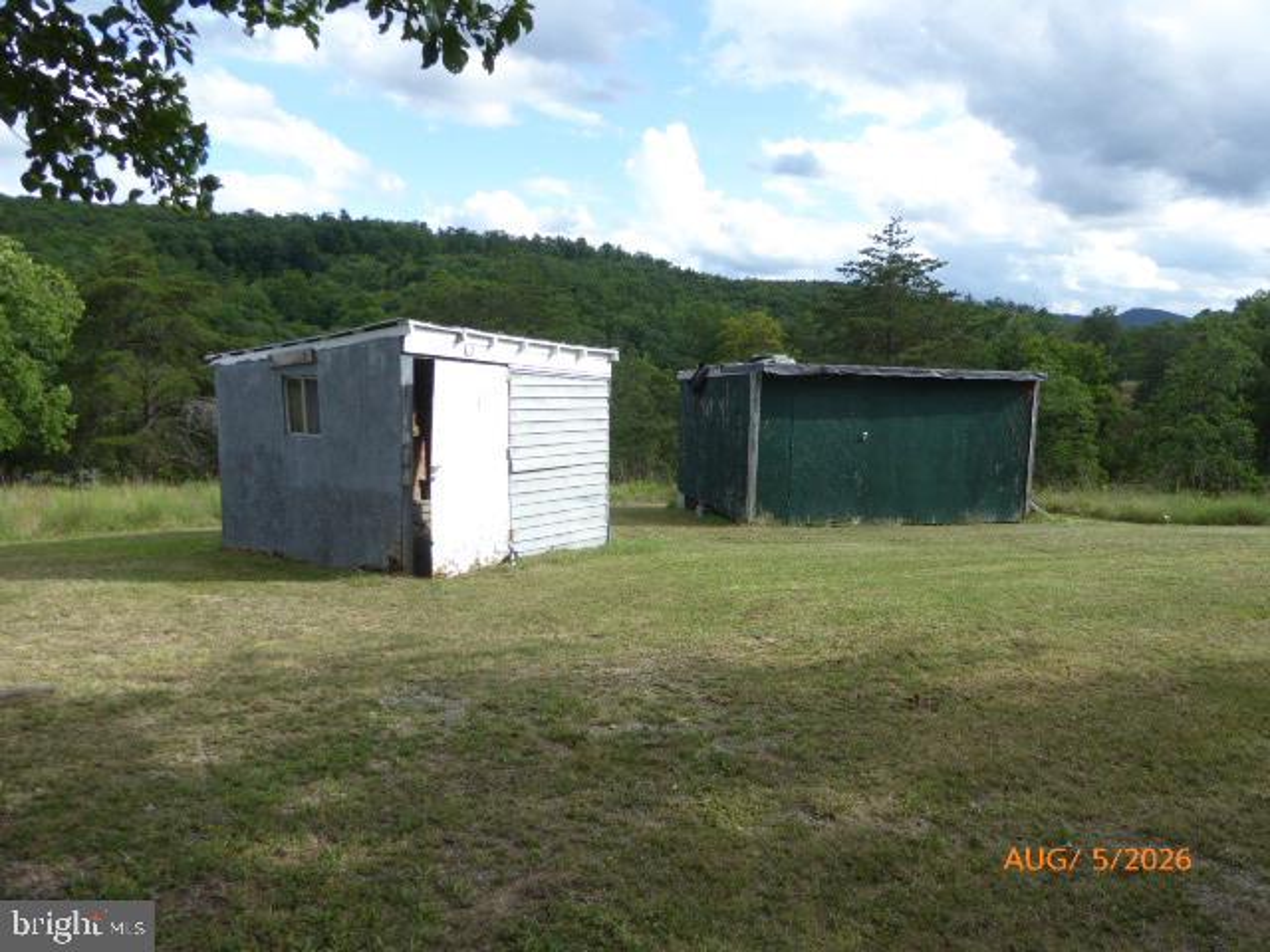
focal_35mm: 24
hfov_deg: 71.6
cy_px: 476
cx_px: 635
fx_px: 881
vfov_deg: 56.8
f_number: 3.3
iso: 100
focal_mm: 4.3
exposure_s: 1/500
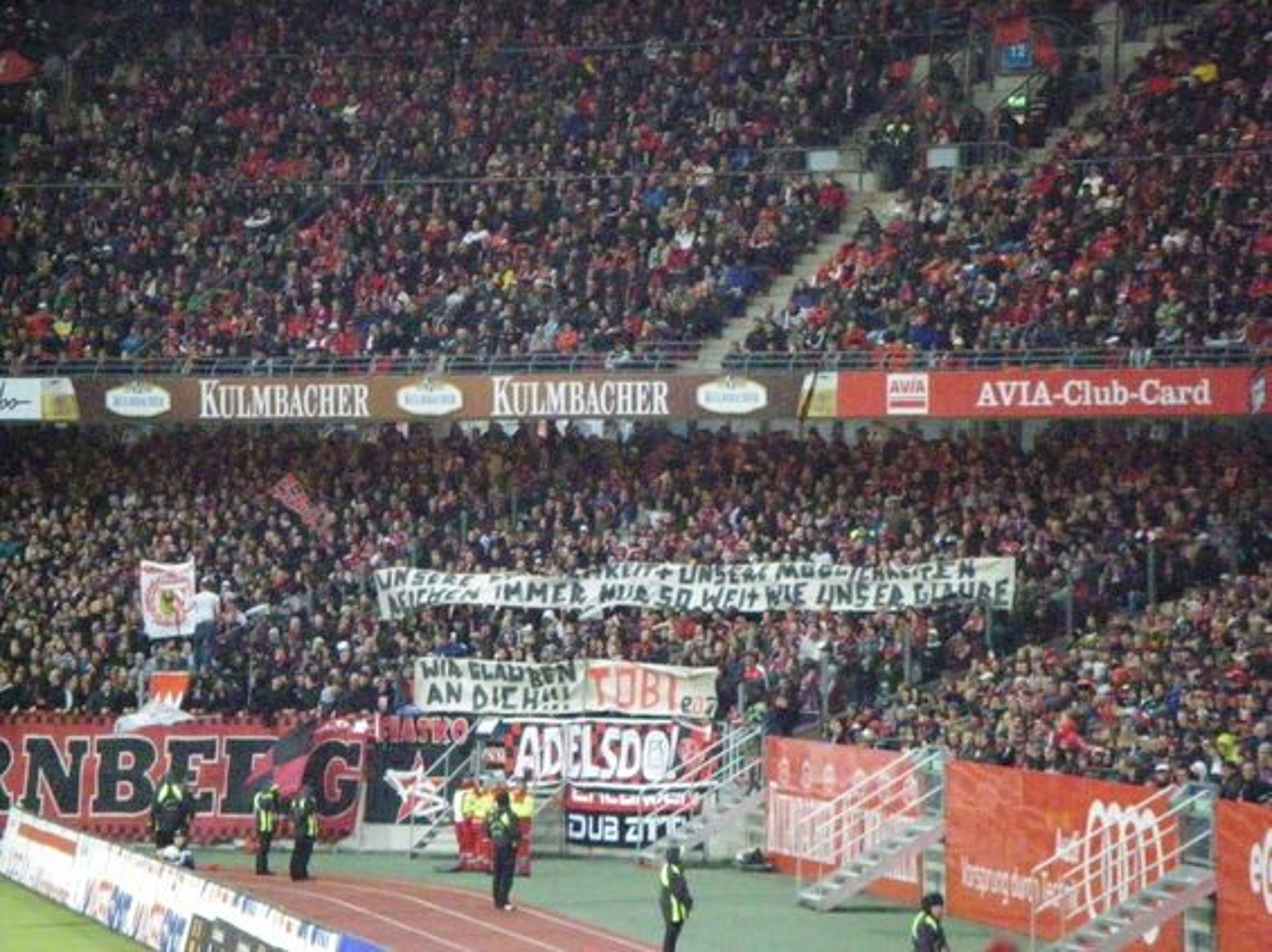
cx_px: 636
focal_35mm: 230
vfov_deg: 6.5
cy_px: 476
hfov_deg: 8.6
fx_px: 8446
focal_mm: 37.9
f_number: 4.8
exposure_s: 1/250
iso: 3200
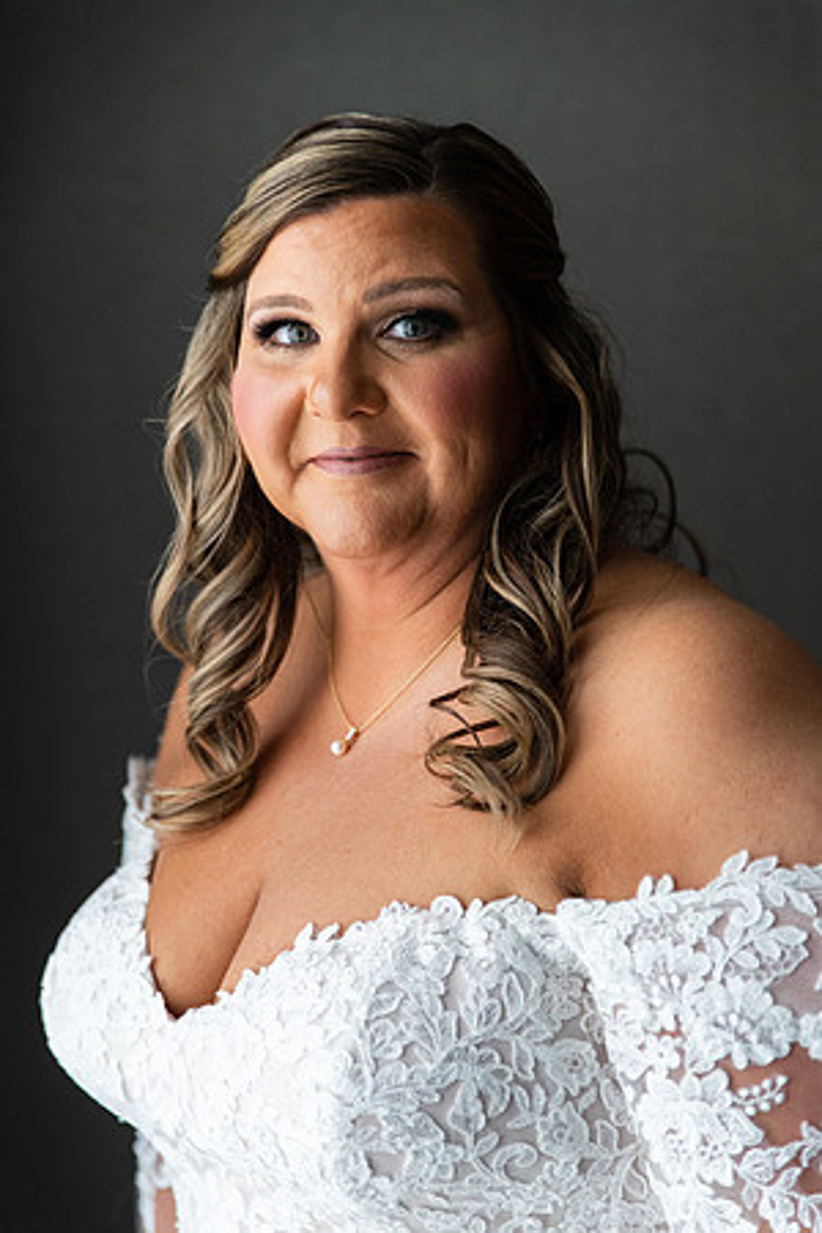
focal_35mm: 70
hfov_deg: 19.5
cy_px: 616
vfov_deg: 28.8
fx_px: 2397
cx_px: 411
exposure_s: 1/800
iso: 2000
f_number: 2.8
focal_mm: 70
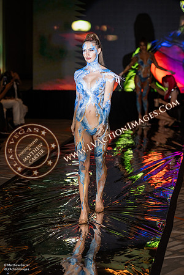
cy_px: 138
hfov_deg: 14.0
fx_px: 751
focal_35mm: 98
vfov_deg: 20.8
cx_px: 92
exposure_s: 1/400
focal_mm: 98
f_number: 2.8
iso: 1250
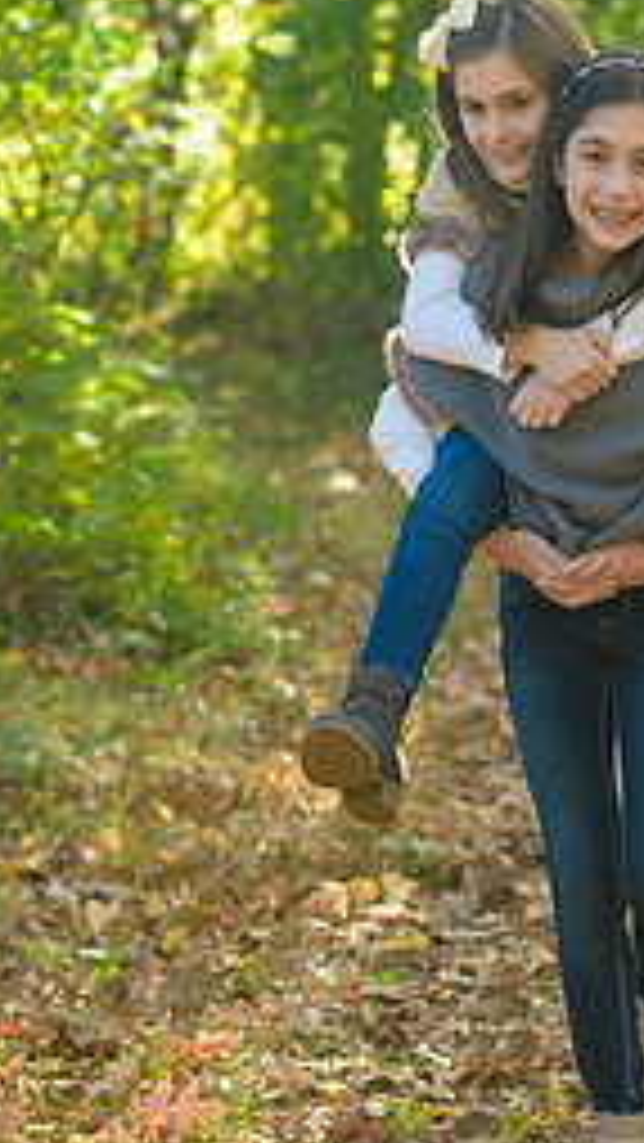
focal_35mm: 181
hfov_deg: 6.7
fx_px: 5491
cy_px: 369
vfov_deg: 11.9
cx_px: 608
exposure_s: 1/200
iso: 200
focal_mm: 70
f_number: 3.2
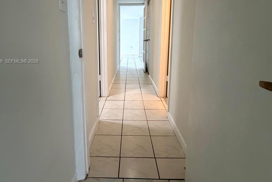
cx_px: 125
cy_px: 62
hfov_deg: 81.0
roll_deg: +0.0
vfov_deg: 58.3
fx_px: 159
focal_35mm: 21
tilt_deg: -8.0
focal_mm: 2.22
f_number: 2.2
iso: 250
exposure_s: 1/120
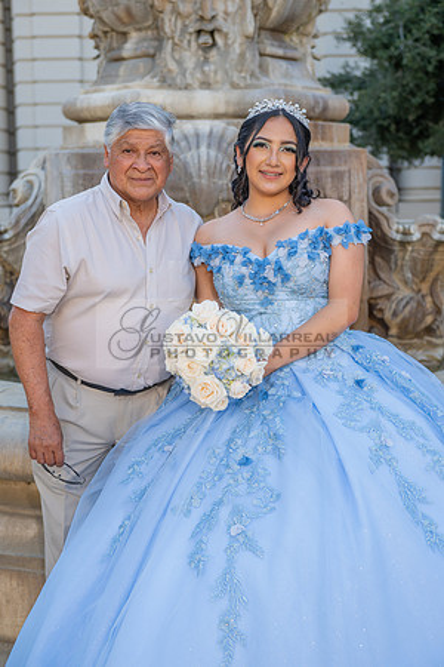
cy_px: 334
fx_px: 1017
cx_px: 222
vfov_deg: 36.2
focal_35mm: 55
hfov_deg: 24.6
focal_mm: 55
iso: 200
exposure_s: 1/200
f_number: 4
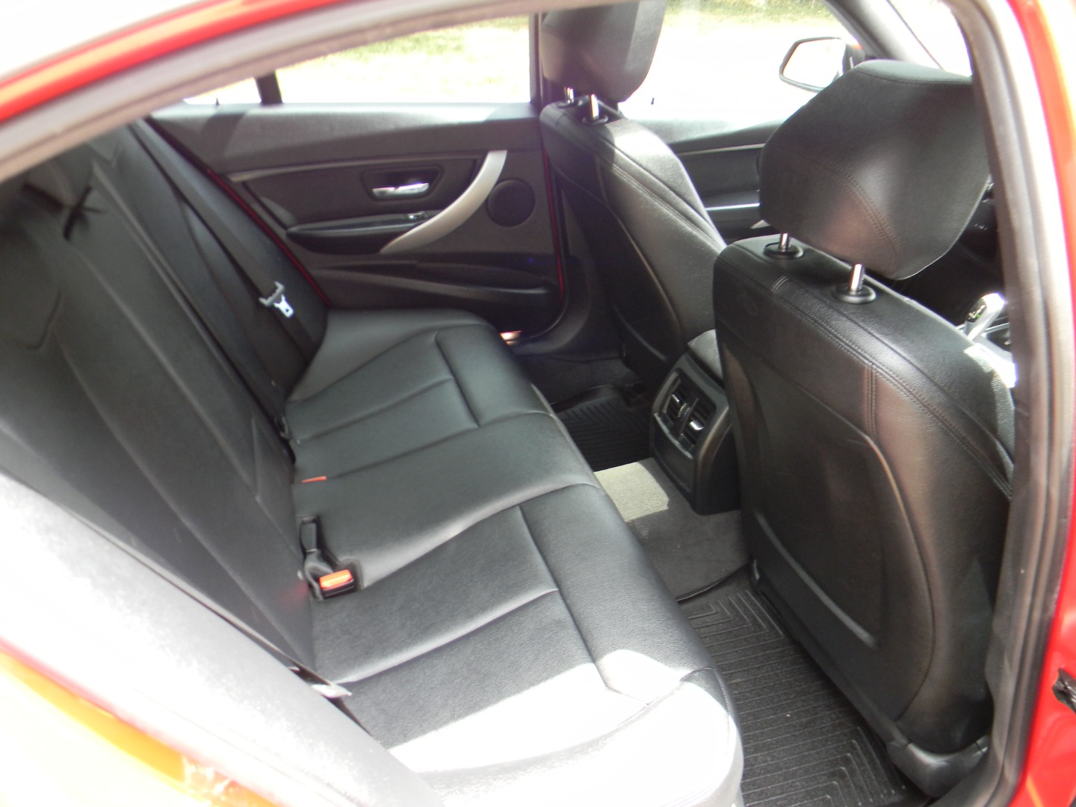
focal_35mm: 28
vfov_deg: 49.7
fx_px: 870
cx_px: 538
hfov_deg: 63.4
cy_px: 404
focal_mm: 5
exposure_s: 1/30
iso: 174
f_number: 3.5
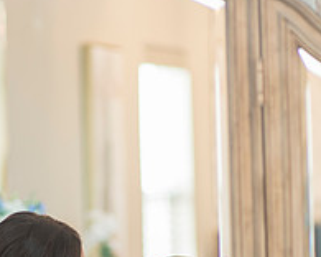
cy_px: 307
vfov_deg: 6.5
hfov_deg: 8.1
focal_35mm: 237
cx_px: 40
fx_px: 2252
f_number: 1.6
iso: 400
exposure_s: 1/125
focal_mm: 85
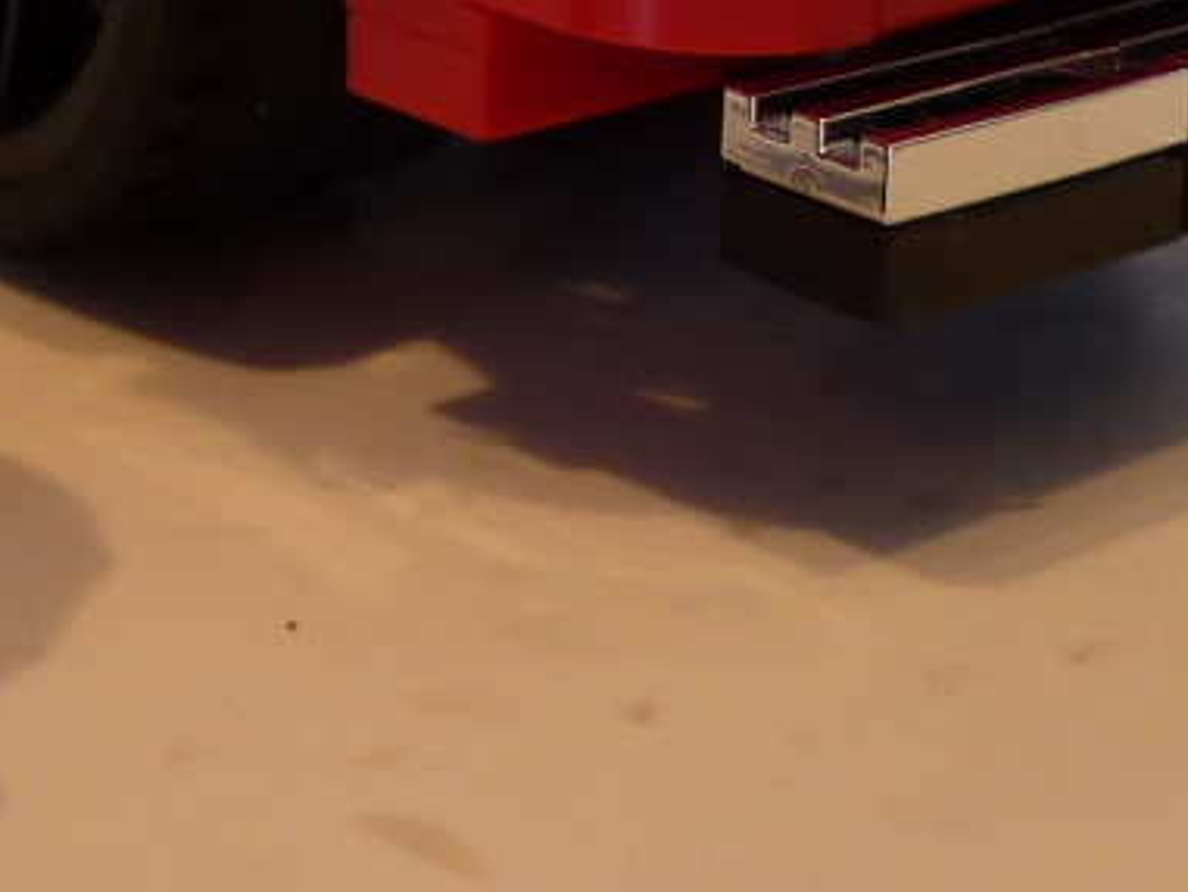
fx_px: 3605
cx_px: 246
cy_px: -777
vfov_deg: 12.7
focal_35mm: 105
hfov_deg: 18.5
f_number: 3.3
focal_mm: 4.1
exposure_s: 1/30
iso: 80
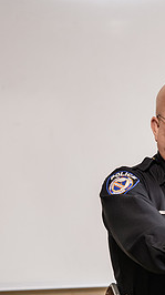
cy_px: 200
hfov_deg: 3.5
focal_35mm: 343
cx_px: 188
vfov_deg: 6.3
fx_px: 2676
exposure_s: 1/200
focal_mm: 150
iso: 1600
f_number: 3.2
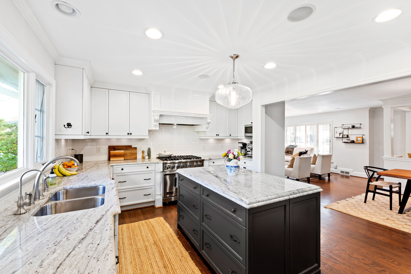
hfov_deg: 100.4
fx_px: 171
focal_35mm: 15
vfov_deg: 77.3
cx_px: 206
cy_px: 137
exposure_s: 1/2
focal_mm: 10
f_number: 8
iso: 100
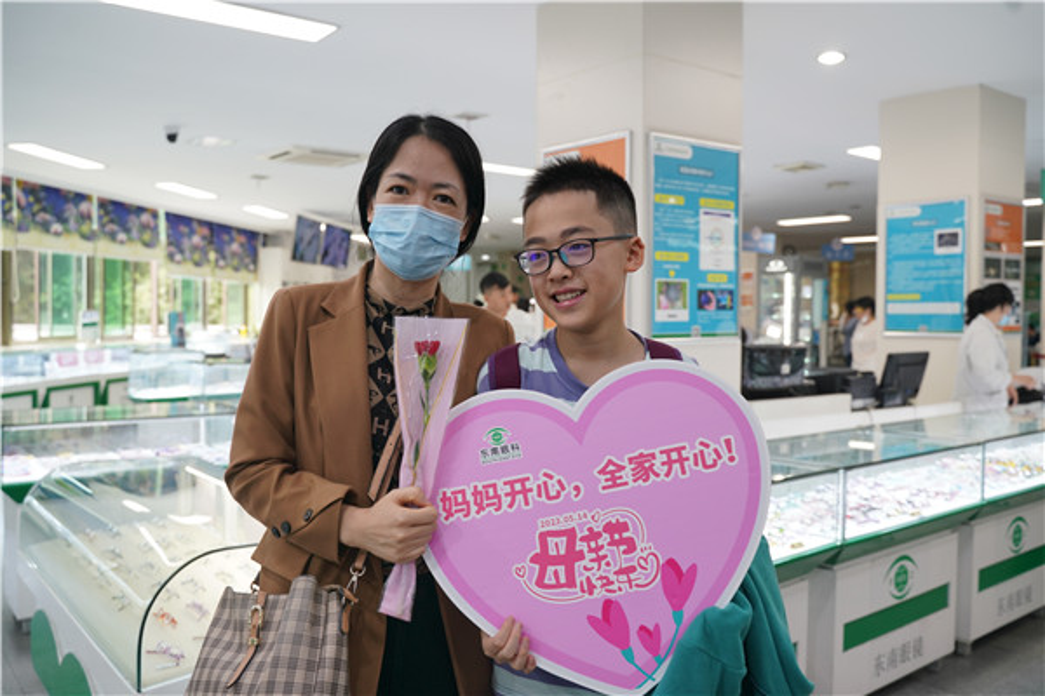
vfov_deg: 42.3
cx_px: 522
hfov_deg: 60.3
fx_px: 900
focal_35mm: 31
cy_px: 348
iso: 640
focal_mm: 31
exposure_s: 1/80
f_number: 4
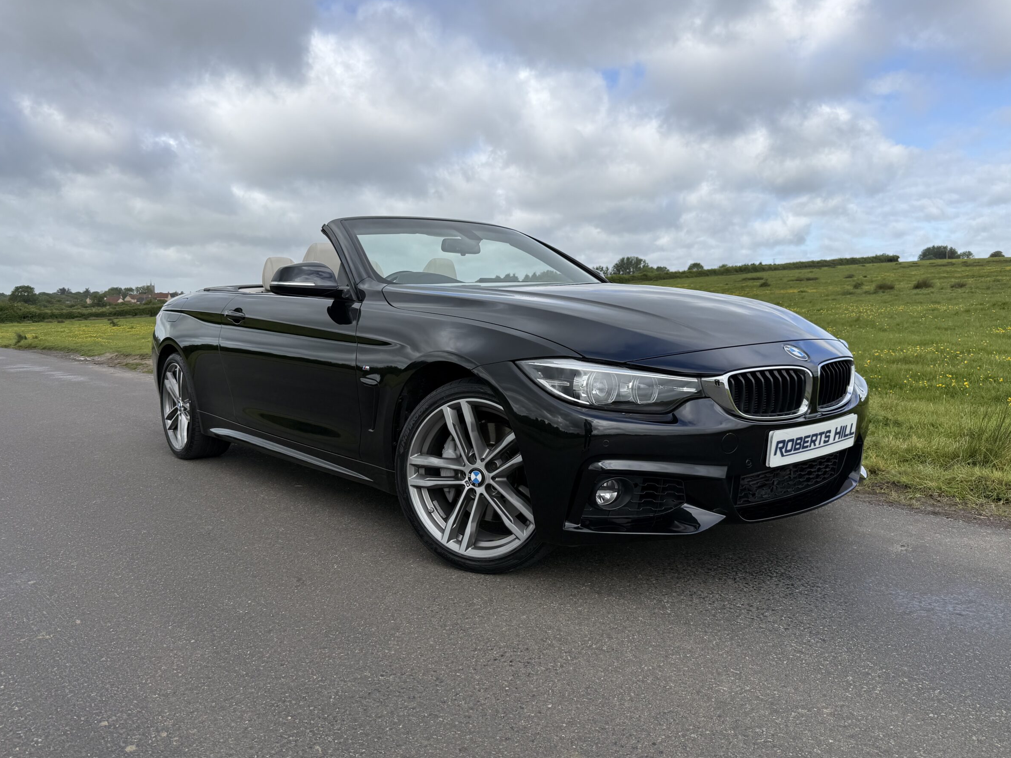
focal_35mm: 26
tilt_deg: -5.9
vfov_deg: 53.1
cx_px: 516
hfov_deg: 67.3
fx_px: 759
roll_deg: +1.2
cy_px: 381
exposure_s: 1/3279
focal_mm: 6.76
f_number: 1.78
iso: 80
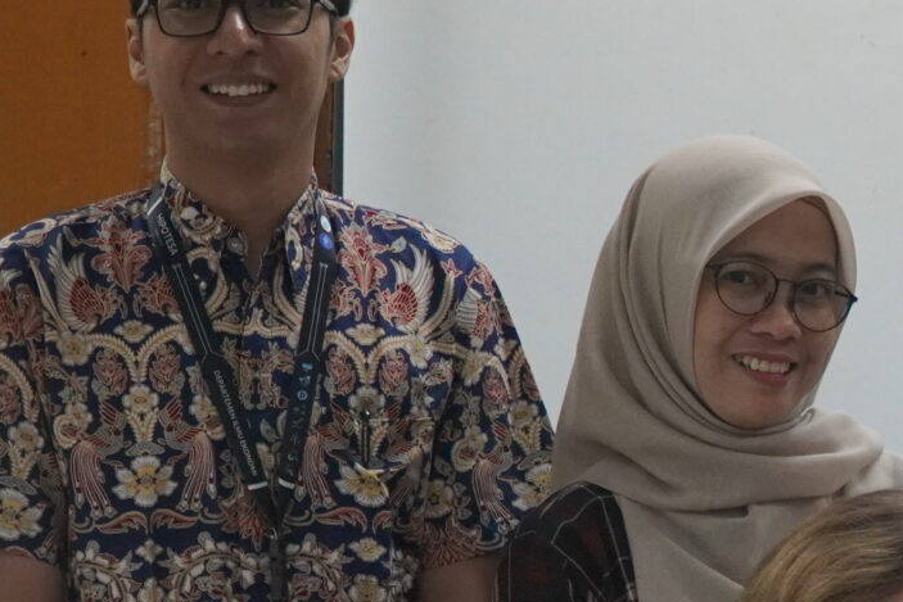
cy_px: 359
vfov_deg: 5.0
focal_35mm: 273
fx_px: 6849
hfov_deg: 7.4
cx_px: 1419
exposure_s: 1/160
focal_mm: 50
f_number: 4
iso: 1600
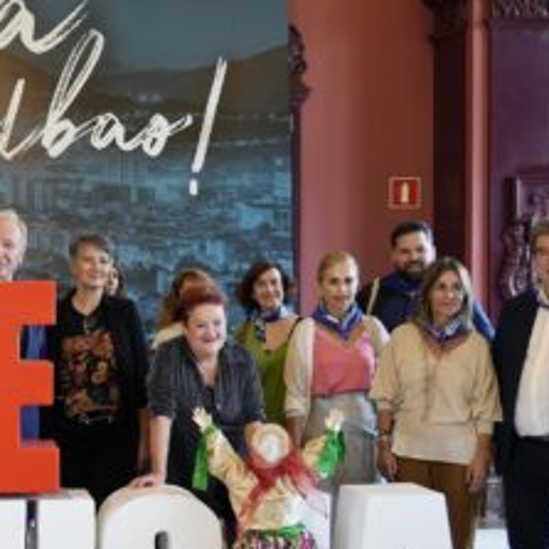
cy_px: 350
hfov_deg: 23.9
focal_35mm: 69
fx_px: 1238
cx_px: 0
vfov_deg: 24.9
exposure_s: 1/100
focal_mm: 26
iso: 1600
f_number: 4
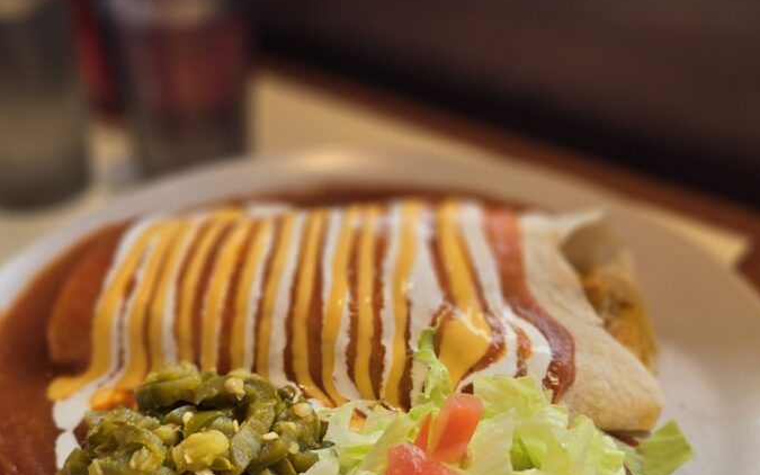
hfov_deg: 52.7
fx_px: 766
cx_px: 377
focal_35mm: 37
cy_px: 281
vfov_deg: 34.3
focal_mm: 6.25
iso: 20
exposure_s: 1/120
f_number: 1.7
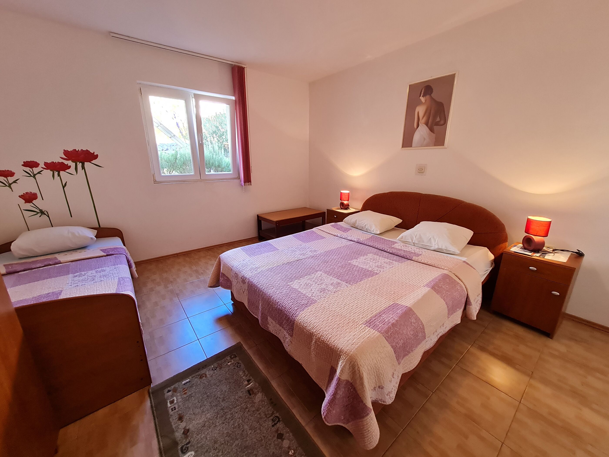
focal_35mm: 13
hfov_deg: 106.2
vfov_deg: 89.9
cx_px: 304
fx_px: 229
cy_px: 228
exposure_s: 1/50
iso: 200
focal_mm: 1.74
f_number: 2.2
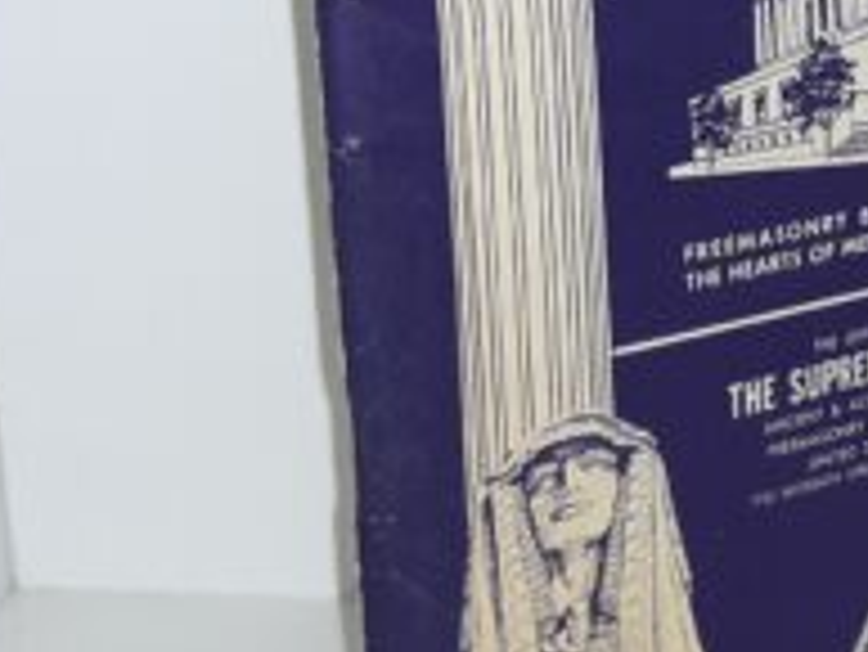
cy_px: 99
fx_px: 2183
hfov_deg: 21.7
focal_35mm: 87
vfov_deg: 16.8
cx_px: 850
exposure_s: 1/144
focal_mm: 3.7
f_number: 1.7
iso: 40
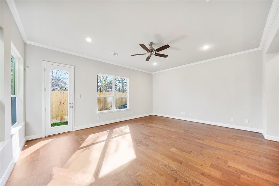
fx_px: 93
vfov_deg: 90.0
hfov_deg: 112.6
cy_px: 93
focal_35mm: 12
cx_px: 140
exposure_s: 1/40
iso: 100
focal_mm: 12
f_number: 8
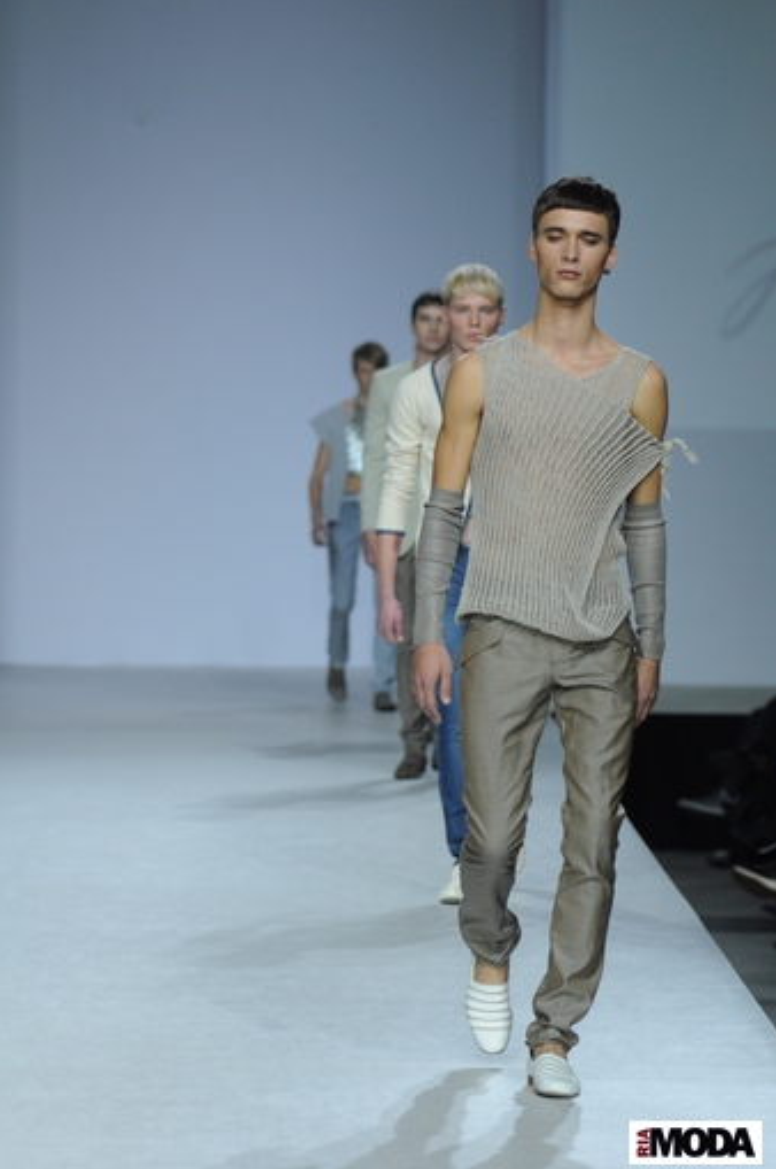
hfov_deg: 7.4
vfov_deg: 11.2
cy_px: 590
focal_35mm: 184
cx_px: 389
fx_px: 5965
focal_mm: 120
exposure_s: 1/250
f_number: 4
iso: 1000
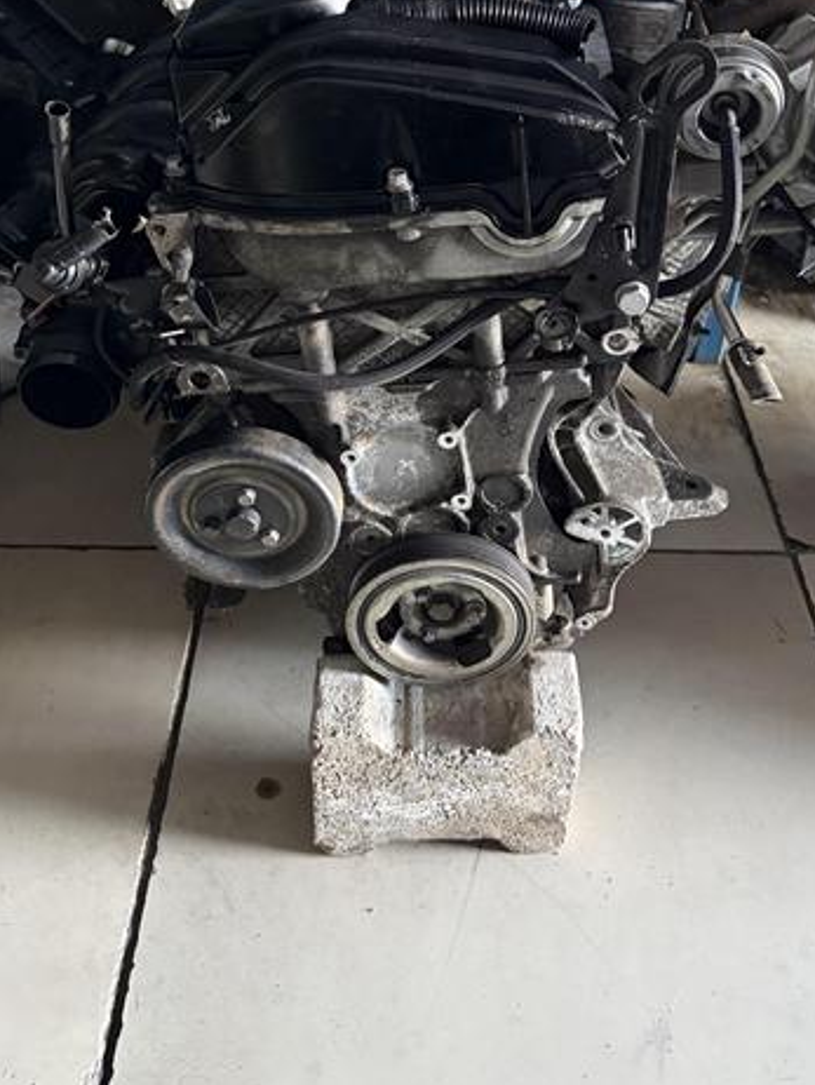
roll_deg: -5.0
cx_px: 524
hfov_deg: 39.3
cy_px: 345
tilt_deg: -36.4
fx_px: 1129
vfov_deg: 50.2
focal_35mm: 36
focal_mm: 5.96
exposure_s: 1/25
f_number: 1.6
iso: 500
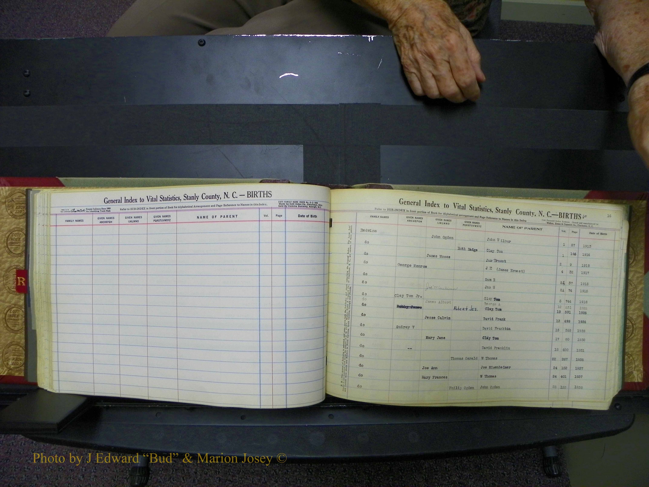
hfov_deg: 67.3
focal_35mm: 26
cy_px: 244
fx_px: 487
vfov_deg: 53.1
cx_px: 324
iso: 100
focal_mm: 4.6
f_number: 2.8
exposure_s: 1/30
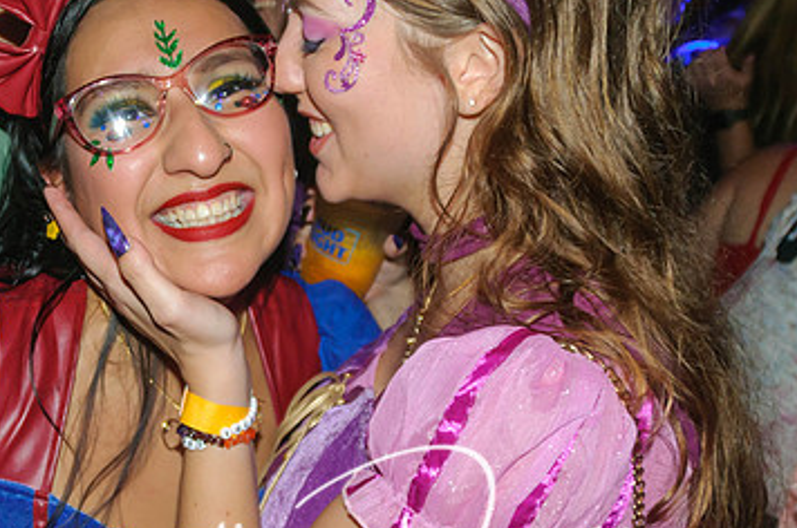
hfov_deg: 42.8
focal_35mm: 44
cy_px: 361
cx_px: 177
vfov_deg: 30.1
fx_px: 972
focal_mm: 18
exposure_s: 1/60
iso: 450
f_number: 3.5
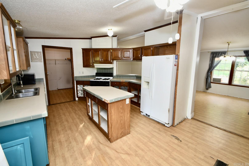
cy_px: 83
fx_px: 104
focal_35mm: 15
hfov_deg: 100.4
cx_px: 124
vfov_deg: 77.3
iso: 400
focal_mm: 10
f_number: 9
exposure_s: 1/8
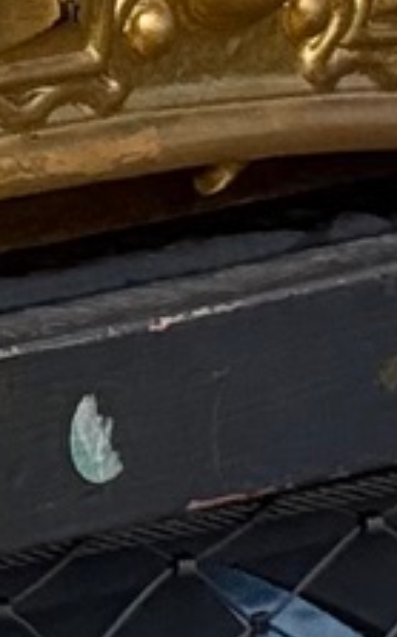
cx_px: -834
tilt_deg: -1.7
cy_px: -1394
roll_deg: -0.7
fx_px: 7979
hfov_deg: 2.8
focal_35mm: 460
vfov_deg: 4.4
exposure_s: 1/4587
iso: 80
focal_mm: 6.76
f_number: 1.78
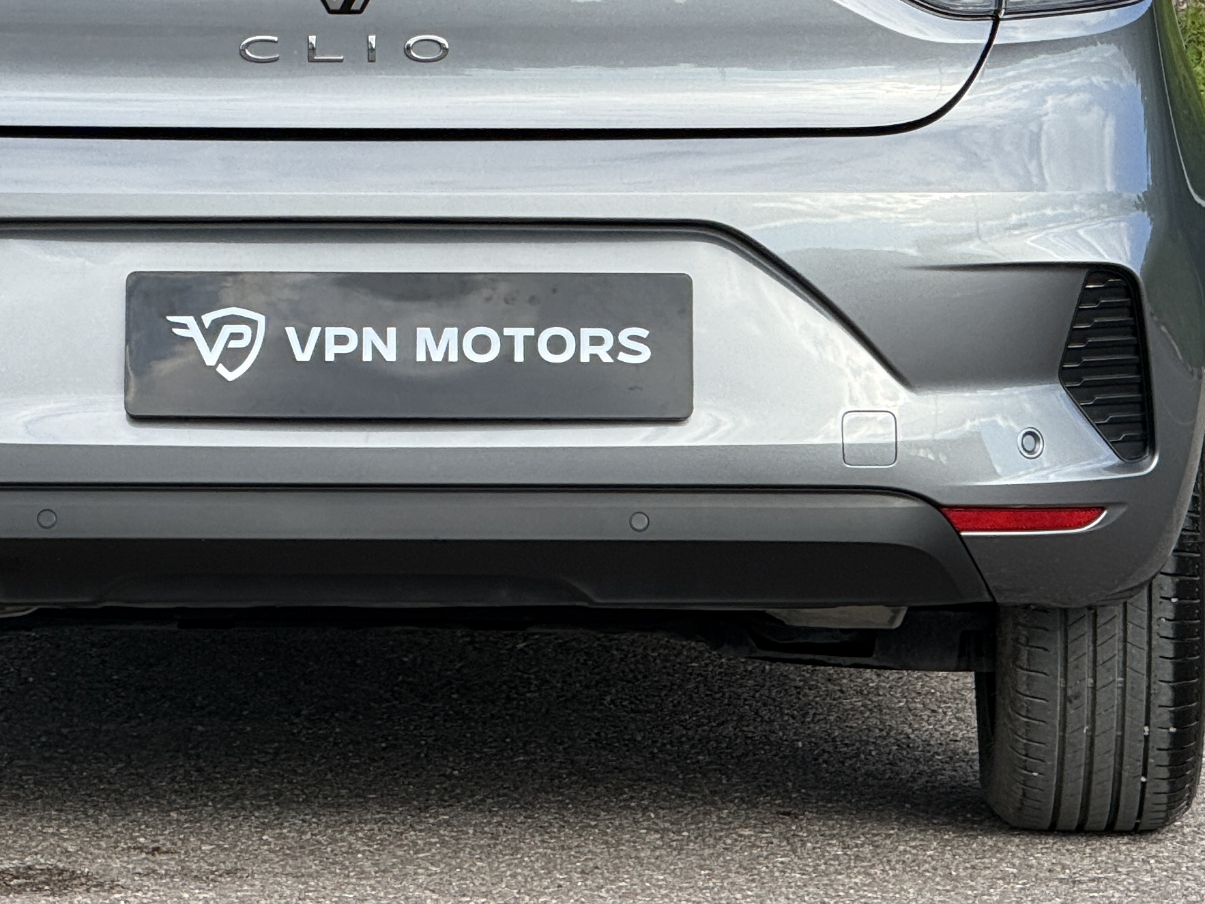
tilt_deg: -3.0
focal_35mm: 274
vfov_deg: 5.4
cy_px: 120
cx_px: 284
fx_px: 9537
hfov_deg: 7.2
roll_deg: -1.1
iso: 64
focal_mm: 15.66
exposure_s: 1/500
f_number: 2.8
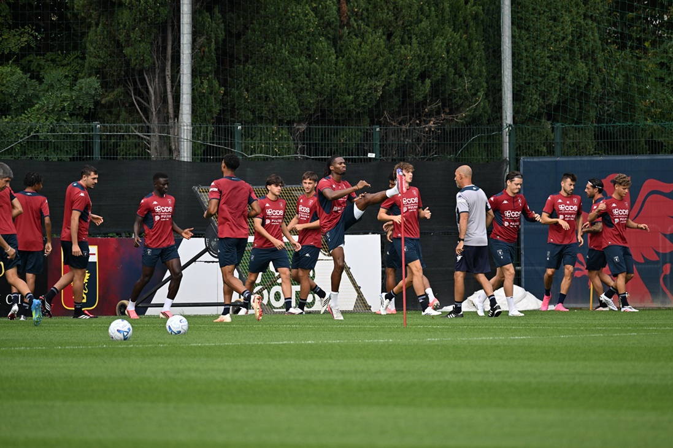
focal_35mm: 400
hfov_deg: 5.2
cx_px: 336
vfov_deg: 3.4
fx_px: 7476
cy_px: 224
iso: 1000
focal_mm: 400
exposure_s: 1/2500
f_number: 5.6
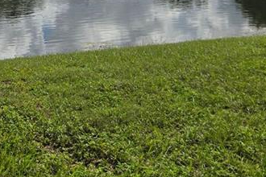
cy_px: -15
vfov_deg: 15.3
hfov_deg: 22.8
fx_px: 643
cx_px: 25
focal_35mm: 87
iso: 25
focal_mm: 5.4
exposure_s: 1/3861
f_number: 1.8
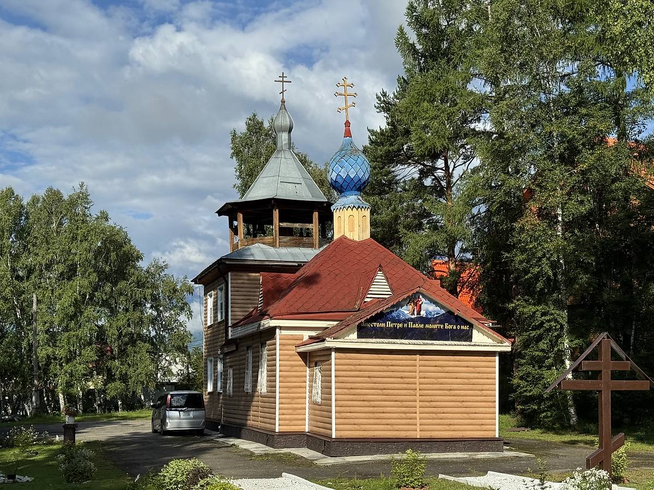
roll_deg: +0.6
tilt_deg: +10.7
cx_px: 327
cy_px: 245
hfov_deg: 39.7
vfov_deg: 30.3
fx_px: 907
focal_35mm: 48
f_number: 1.78
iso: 64
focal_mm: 6.76
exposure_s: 1/5848
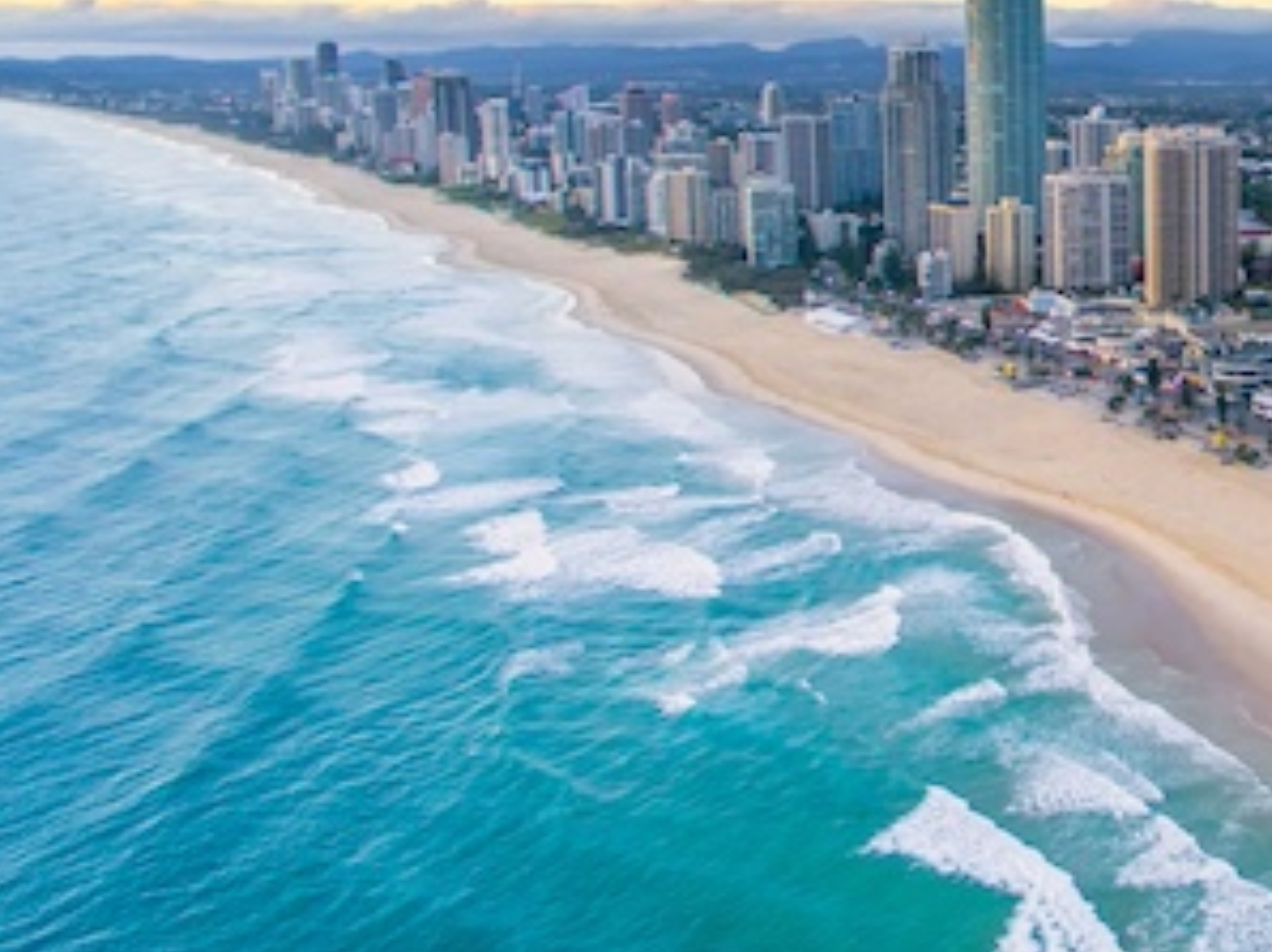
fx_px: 1579
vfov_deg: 32.9
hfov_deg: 38.3
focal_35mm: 43
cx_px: 1310
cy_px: 231
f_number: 2.8
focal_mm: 3.6
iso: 100
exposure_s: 1/115
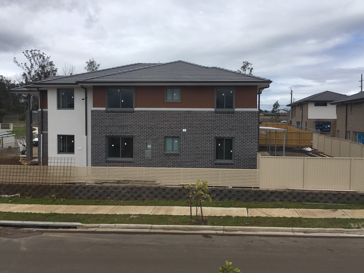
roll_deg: -0.1
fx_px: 326
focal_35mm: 31
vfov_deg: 45.4
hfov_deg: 58.3
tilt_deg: -2.7
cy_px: 134
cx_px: 194
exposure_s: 1/2331
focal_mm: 4.15
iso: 25
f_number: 2.2
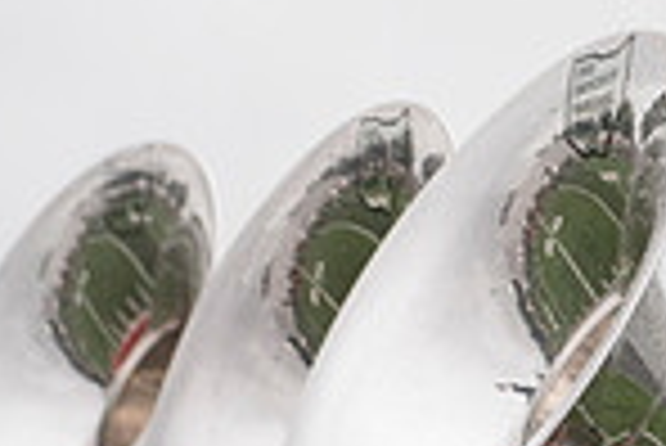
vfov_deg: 5.0
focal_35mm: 274
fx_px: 5074
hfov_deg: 7.5
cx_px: 788
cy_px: -318
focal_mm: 70
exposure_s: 1/1600
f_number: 4
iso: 400
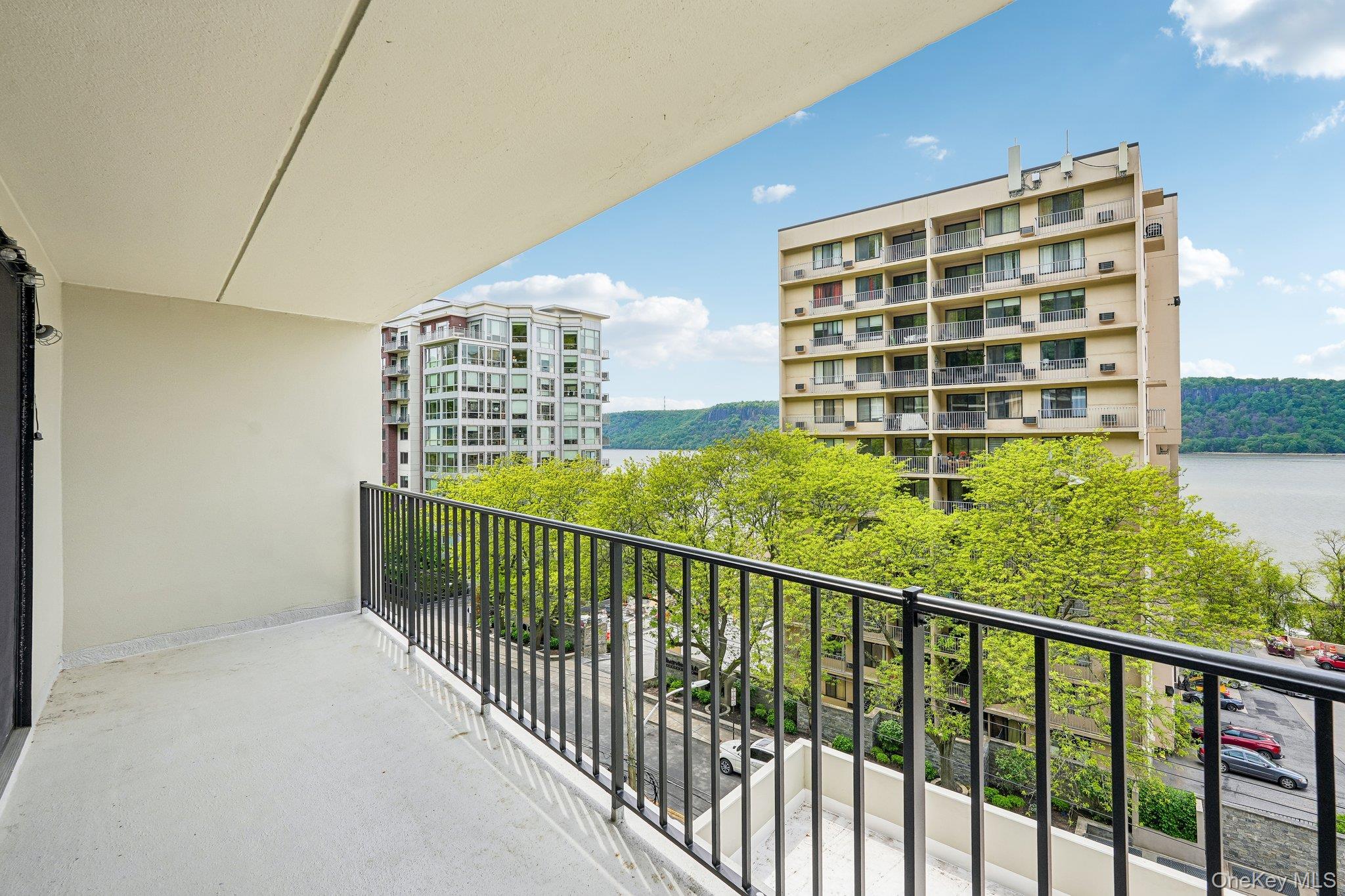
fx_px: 598
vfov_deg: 73.7
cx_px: 672
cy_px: 448
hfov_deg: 96.7
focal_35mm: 16
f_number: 8
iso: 100
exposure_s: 1/200
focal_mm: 16
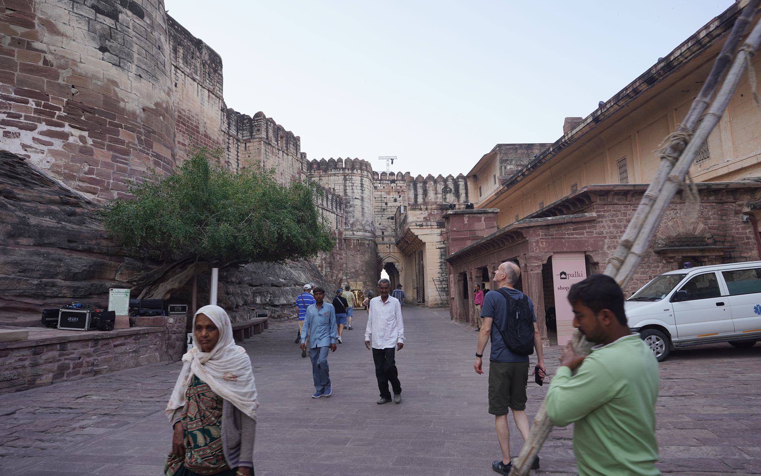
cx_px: 374
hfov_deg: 72.5
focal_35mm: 25
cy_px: 227
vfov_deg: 49.3
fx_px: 518
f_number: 8
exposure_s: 1/100
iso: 100
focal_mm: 24
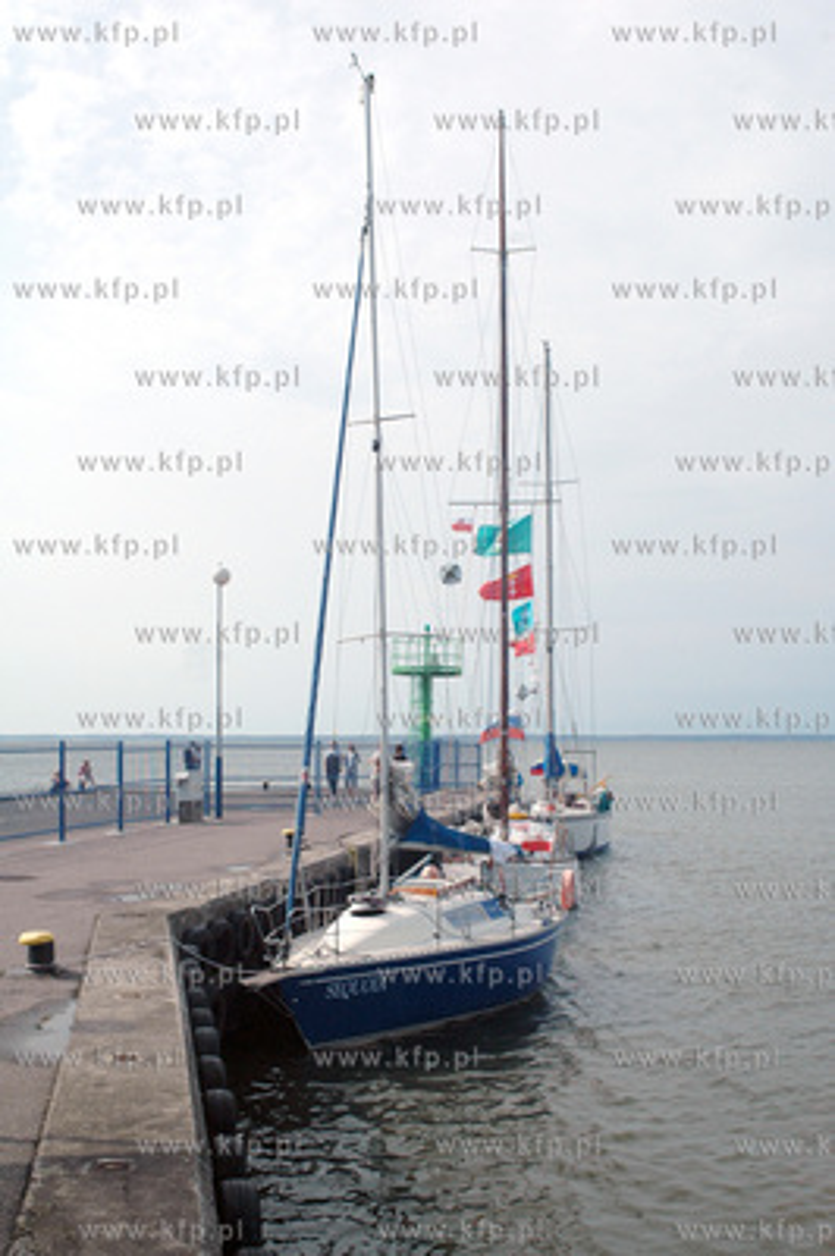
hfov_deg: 33.0
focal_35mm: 40
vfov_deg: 48.0
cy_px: 628
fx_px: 1411
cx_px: 418
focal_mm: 27
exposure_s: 1/1600
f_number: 8
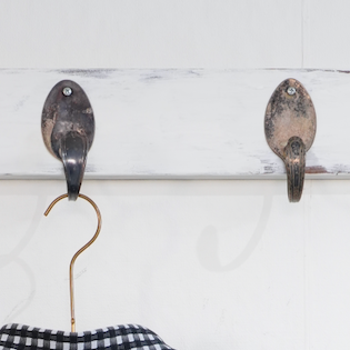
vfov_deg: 8.1
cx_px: 67
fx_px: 2368
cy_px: 691
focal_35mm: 207
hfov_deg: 8.4
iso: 1000
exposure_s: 1/25
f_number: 8
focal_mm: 60
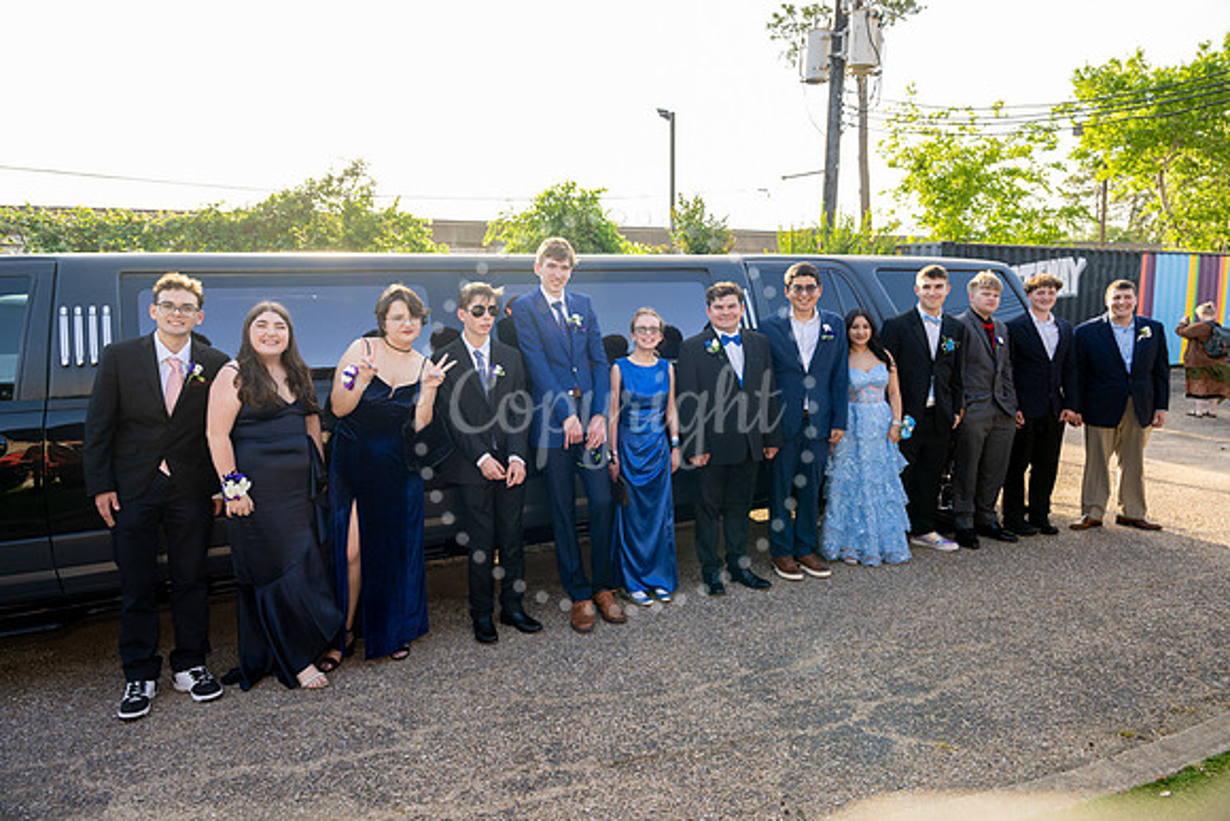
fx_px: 820
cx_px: 615
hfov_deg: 73.7
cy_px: 410
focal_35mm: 24
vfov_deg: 53.2
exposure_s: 1/200
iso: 320
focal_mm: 24
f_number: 5.6
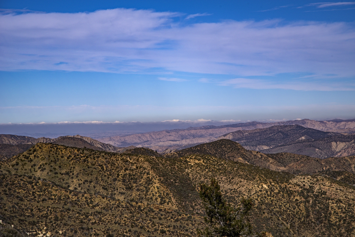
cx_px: 178
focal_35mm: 105
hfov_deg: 19.4
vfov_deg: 13.1
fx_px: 1036
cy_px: 118
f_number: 11
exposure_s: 1/200
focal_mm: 105
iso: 100
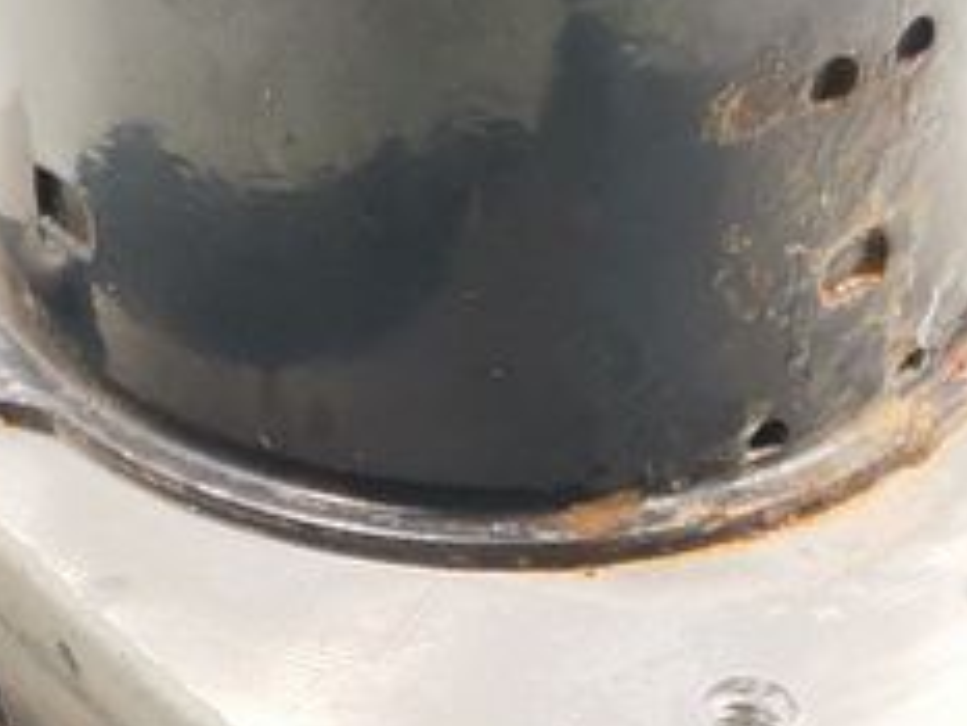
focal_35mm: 143
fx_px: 3997
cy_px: 979
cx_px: 552
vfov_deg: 10.1
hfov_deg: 13.8
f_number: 1.8
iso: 100
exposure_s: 1/100
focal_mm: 4.75
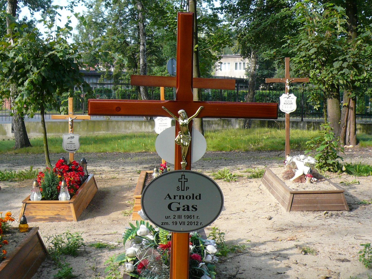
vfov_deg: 30.3
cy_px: 140
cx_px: 186
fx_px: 516
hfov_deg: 39.7
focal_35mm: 48
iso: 100
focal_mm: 5.2
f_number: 2.9
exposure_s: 1/250
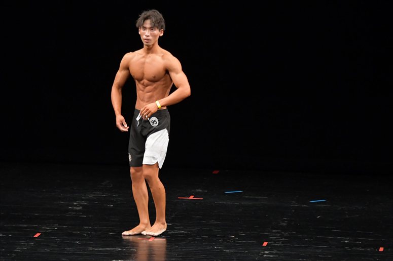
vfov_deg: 4.8
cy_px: 130
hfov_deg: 7.2
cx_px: 196
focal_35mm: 285
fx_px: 3110
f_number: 5.6
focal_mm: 190
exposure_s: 1/400
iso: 3200
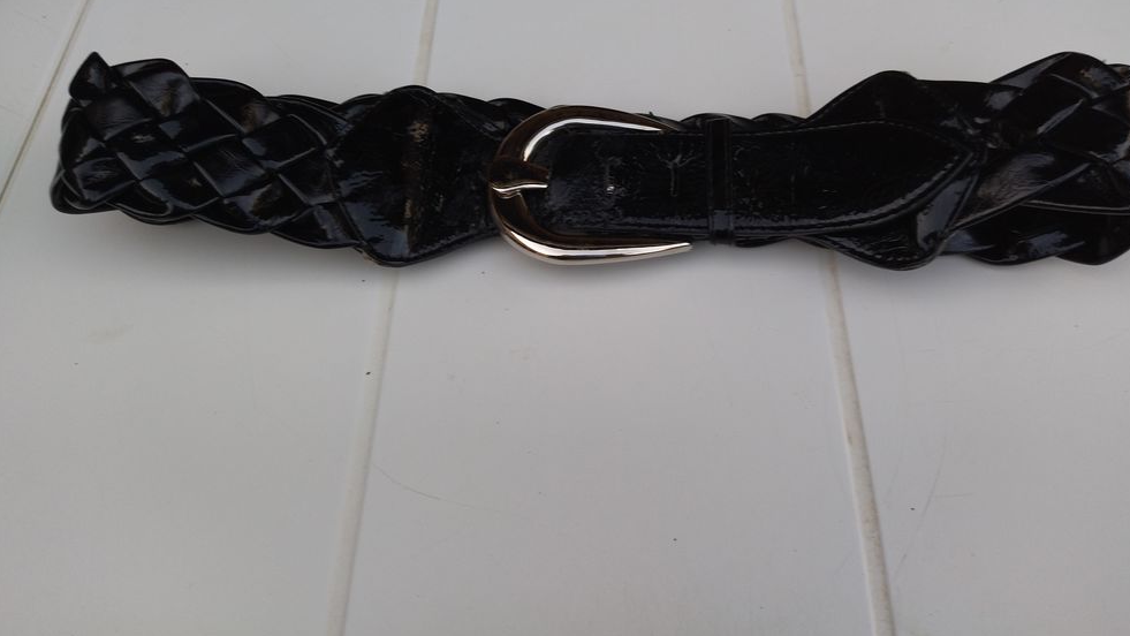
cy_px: 224
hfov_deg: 64.3
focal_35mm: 30
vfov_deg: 38.6
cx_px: 571
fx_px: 899
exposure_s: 1/100
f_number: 1.79
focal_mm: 4.74
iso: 103
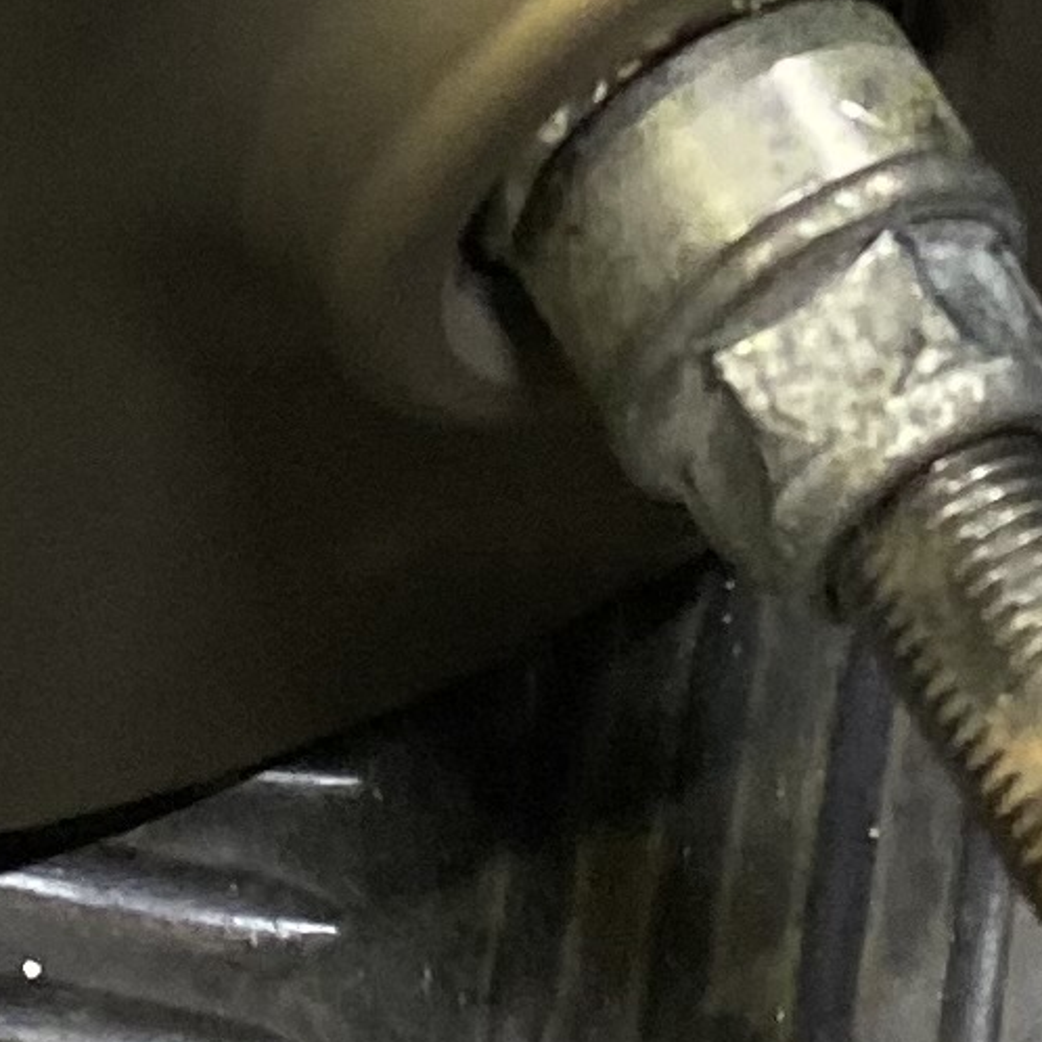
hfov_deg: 9.4
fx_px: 6334
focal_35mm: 186
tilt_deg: -44.6
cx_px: 659
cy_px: -1674
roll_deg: -8.0
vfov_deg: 8.4
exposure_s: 1/33
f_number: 1.8
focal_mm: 4.25
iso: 320
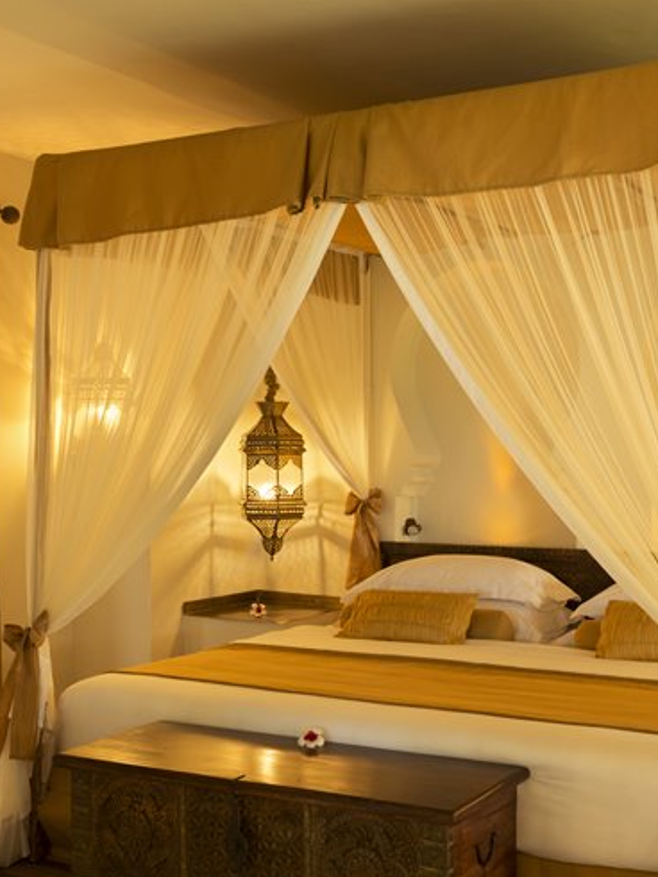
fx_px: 1192
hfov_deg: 30.7
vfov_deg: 40.4
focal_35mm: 47
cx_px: 422
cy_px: 444
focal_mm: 32
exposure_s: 3
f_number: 13
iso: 400
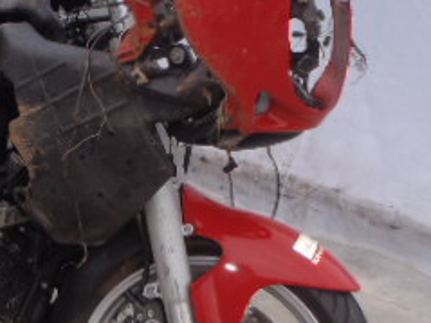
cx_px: 32
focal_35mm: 75
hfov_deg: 25.1
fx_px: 933
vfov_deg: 19.6
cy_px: 211
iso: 80
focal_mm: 5
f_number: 4.5
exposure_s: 1/160
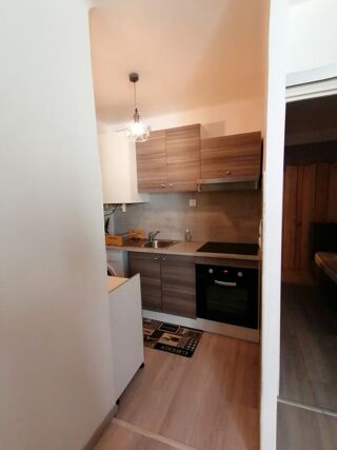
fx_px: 221
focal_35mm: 17
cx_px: 168
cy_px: 225
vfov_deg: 91.0
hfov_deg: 74.7
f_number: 2.4
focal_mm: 2.7
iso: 160
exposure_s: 1/33.3
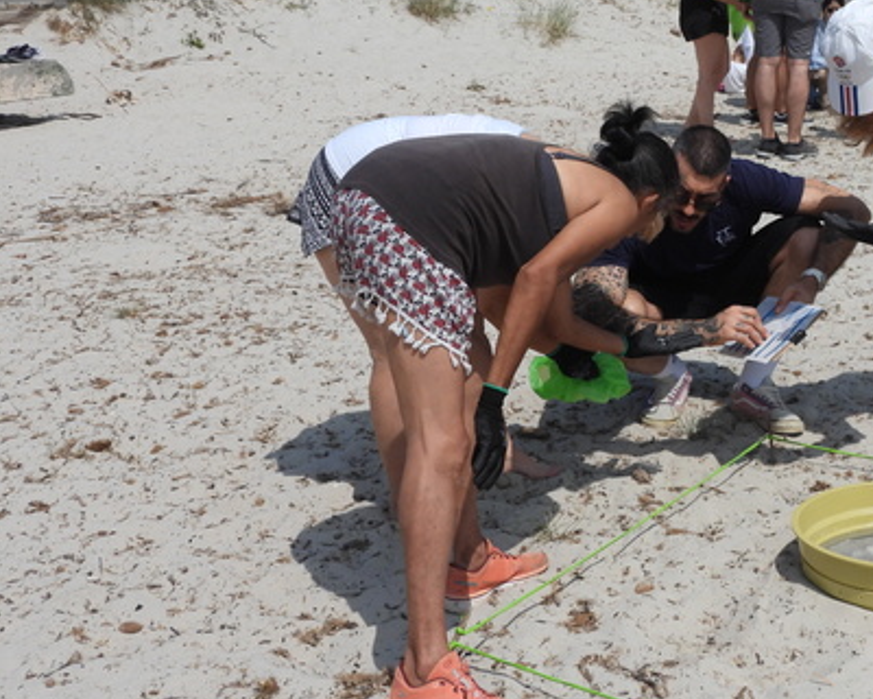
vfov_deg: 26.1
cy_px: 227
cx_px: 784
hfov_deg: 31.0
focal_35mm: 58
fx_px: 1499
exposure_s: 1/1600
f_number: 4.5
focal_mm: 5.9
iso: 100
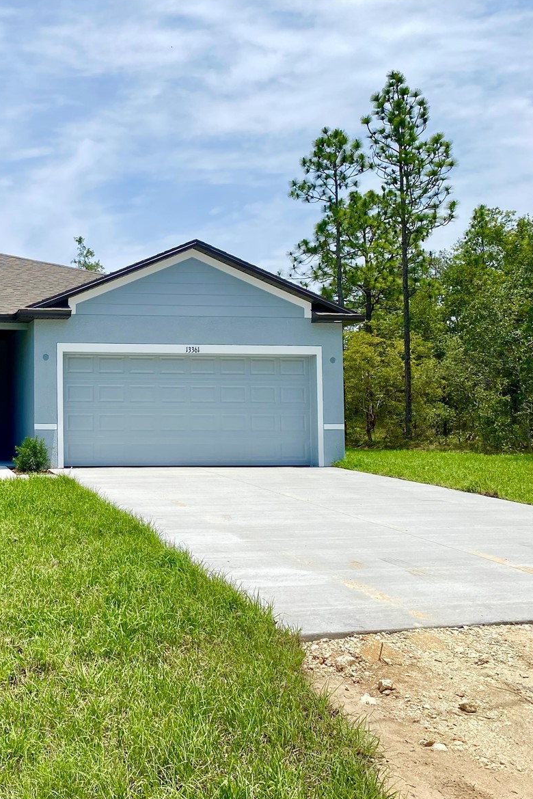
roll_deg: -0.4
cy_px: 407
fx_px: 821
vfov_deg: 51.9
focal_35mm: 37
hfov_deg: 33.8
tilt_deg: +1.0
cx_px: 40
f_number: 1.8
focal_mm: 4.25
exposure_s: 1/4808
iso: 32
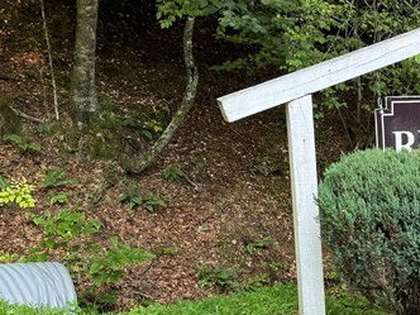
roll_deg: +2.3
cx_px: 517
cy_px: 190
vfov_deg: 19.9
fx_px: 898
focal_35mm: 74
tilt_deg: -9.9
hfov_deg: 23.8
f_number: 1.78
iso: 64
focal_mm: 6.76
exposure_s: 1/121
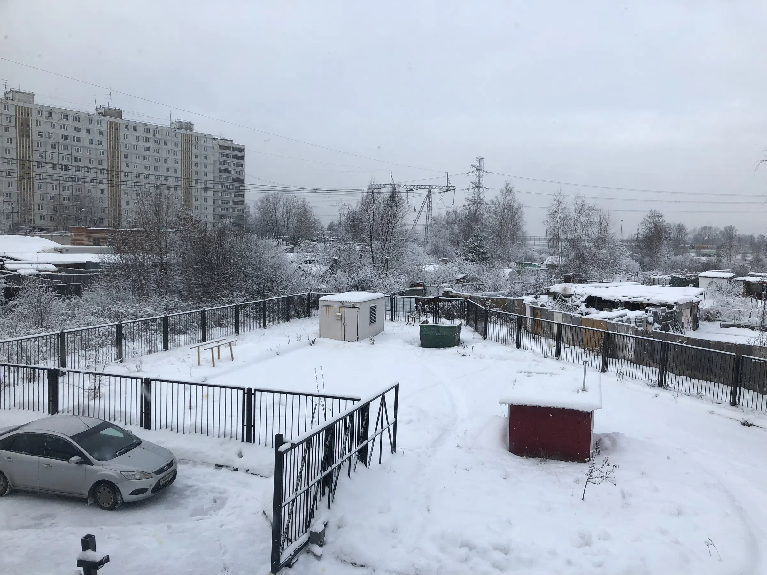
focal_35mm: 28
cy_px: 288
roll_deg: -1.8
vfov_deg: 49.7
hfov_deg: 63.4
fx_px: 620
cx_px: 384
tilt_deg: -4.8
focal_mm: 4
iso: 20
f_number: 1.8
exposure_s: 1/528
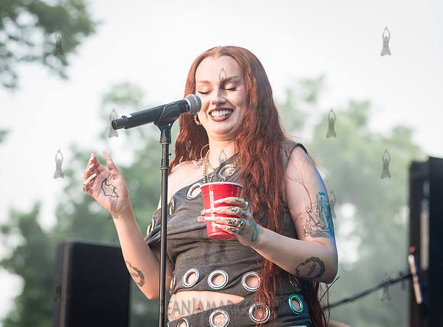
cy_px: 143
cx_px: 168
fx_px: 1753
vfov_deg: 10.7
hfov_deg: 14.4
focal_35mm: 138
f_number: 4
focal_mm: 112
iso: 2000
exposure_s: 1/1000
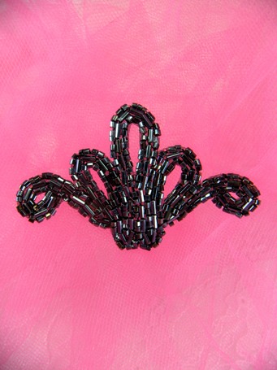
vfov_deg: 43.0
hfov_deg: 32.9
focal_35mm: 44
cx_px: 138
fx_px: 470
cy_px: 185
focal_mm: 7.4
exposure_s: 1/78.7
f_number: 4
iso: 64
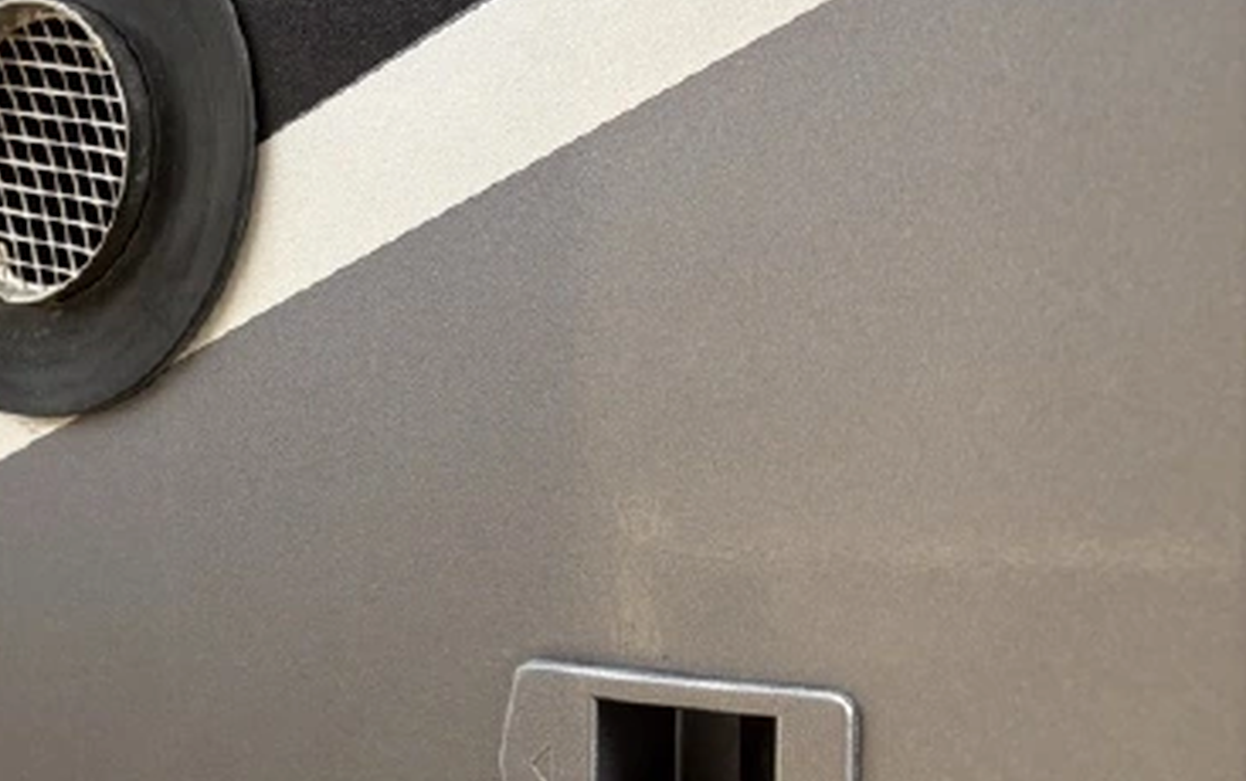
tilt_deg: -2.6
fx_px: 2039
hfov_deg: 32.0
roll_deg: +1.2
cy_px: 455
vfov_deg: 21.7
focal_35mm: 60
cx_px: 85
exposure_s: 1/571
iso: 50
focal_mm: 5.96
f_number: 1.6
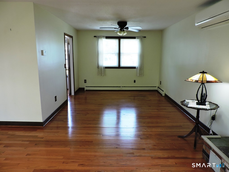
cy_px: 86
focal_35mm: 24
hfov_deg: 71.6
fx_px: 159
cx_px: 114
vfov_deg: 56.8
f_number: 3
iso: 160
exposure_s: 1/30
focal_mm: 4.3
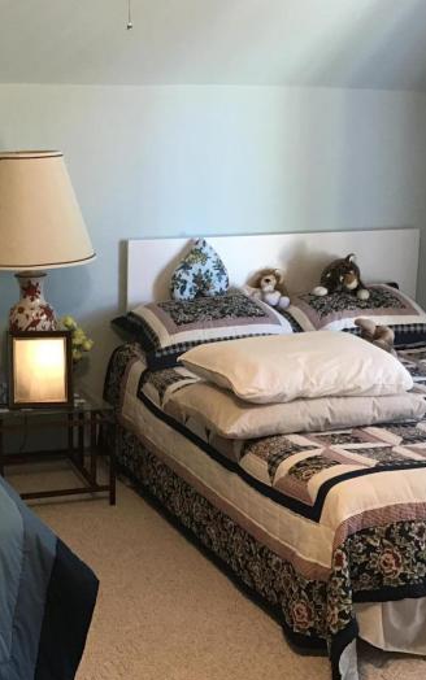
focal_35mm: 58
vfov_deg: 35.1
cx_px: 123
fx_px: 1076
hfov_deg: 22.2
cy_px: 352
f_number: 1.8
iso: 40
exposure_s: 1/15
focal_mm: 3.99
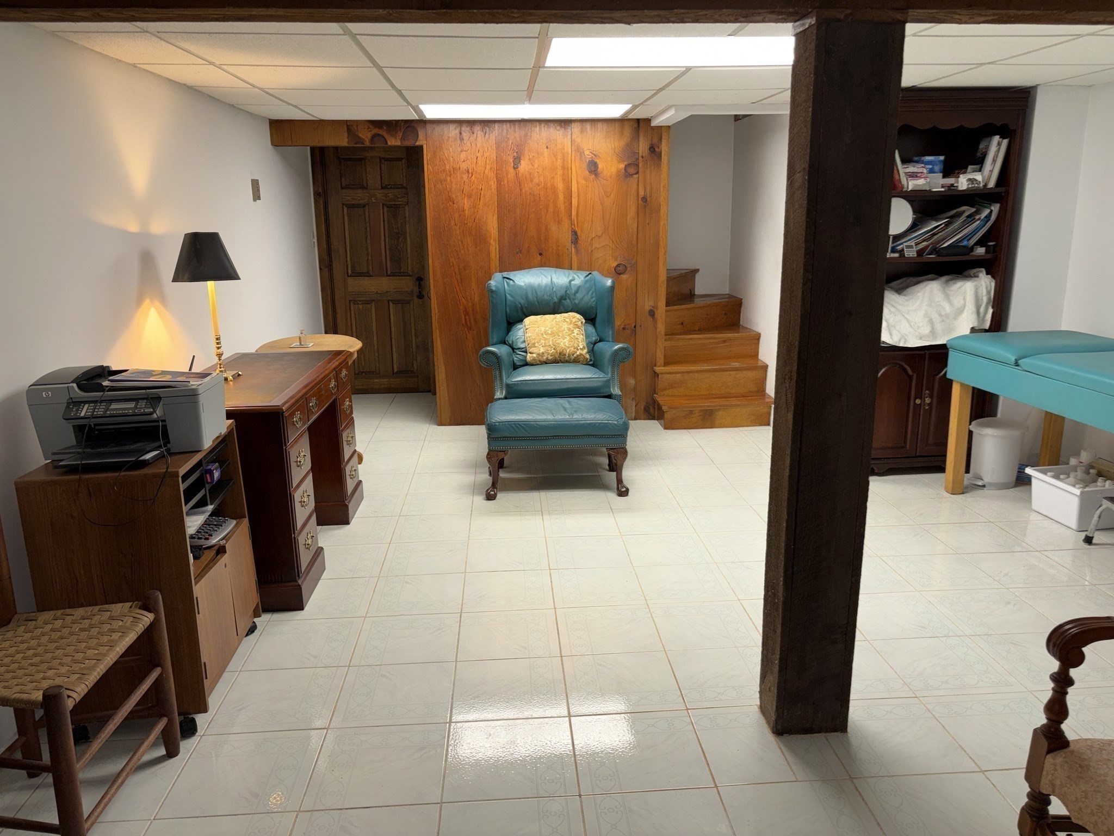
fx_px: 837
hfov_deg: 67.3
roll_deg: +0.8
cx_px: 557
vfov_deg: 53.1
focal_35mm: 26
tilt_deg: -13.5
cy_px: 418
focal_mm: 5.96
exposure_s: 1/20
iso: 40
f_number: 1.6
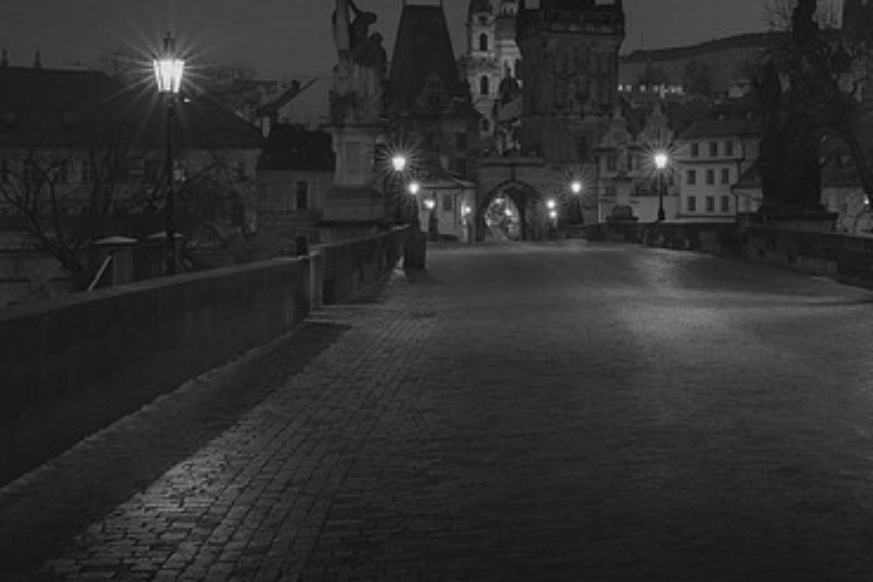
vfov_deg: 24.3
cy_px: 143
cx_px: 660
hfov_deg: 35.4
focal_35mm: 55
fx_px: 1334
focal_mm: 35
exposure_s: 8
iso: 100
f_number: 11
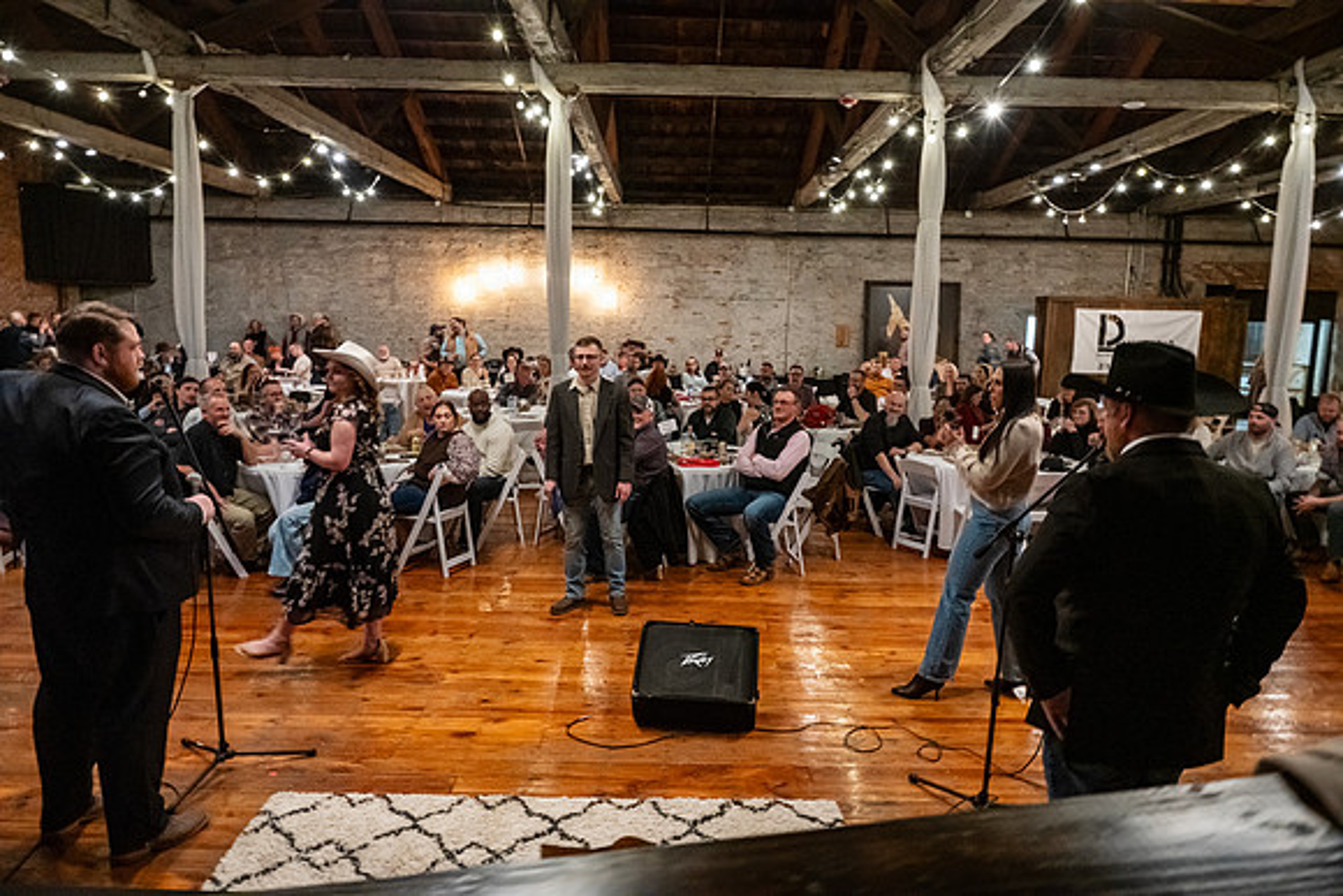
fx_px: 896
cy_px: 448
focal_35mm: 24
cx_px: 672
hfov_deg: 73.7
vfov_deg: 53.2
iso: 6400
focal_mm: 24
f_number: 6.3
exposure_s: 1/40
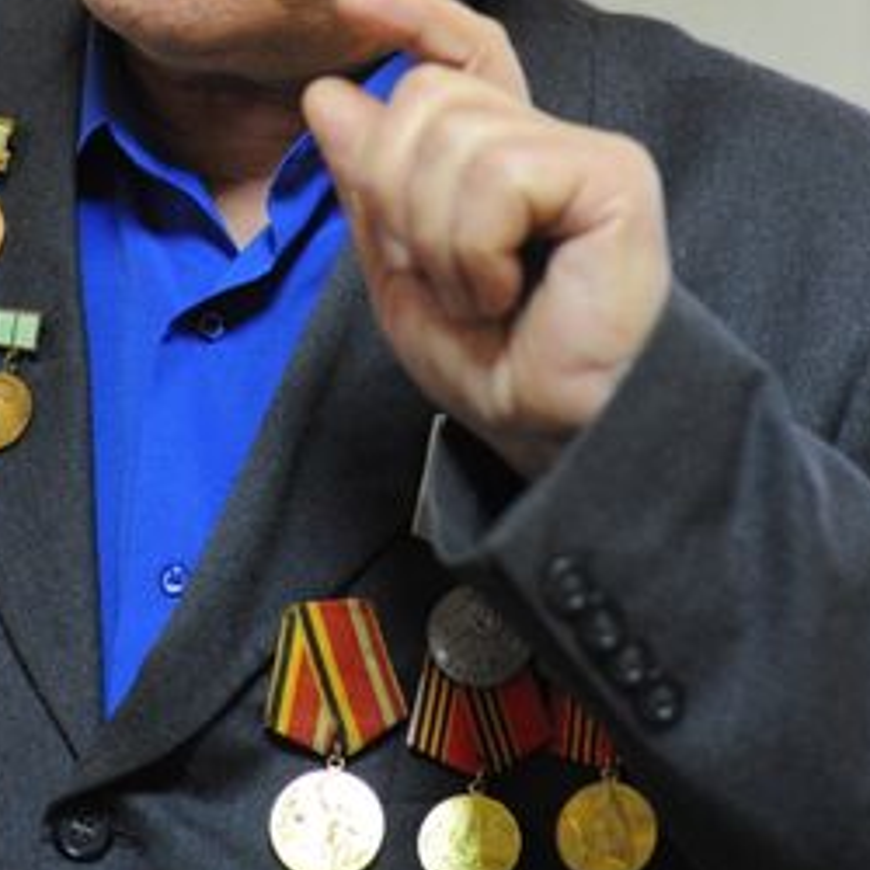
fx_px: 3384
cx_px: 331
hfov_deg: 14.6
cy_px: 139
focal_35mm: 119
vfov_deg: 14.5
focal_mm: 50
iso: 3200
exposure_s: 1/320
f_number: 2.8
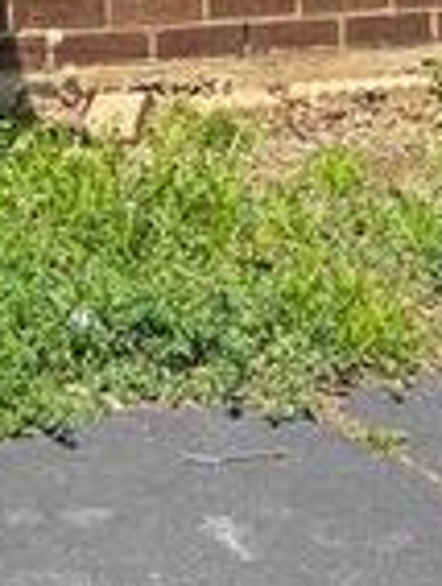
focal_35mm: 122
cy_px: -658
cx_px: -285
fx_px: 2071
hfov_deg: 11.5
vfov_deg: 13.4
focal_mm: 5.96
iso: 50
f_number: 1.6
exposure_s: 1/1626
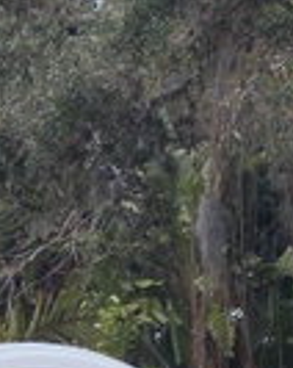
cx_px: 95
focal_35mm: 408
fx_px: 4433
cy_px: 365
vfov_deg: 4.7
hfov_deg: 3.8
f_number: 6.5
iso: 80
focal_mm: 23
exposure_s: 1/60
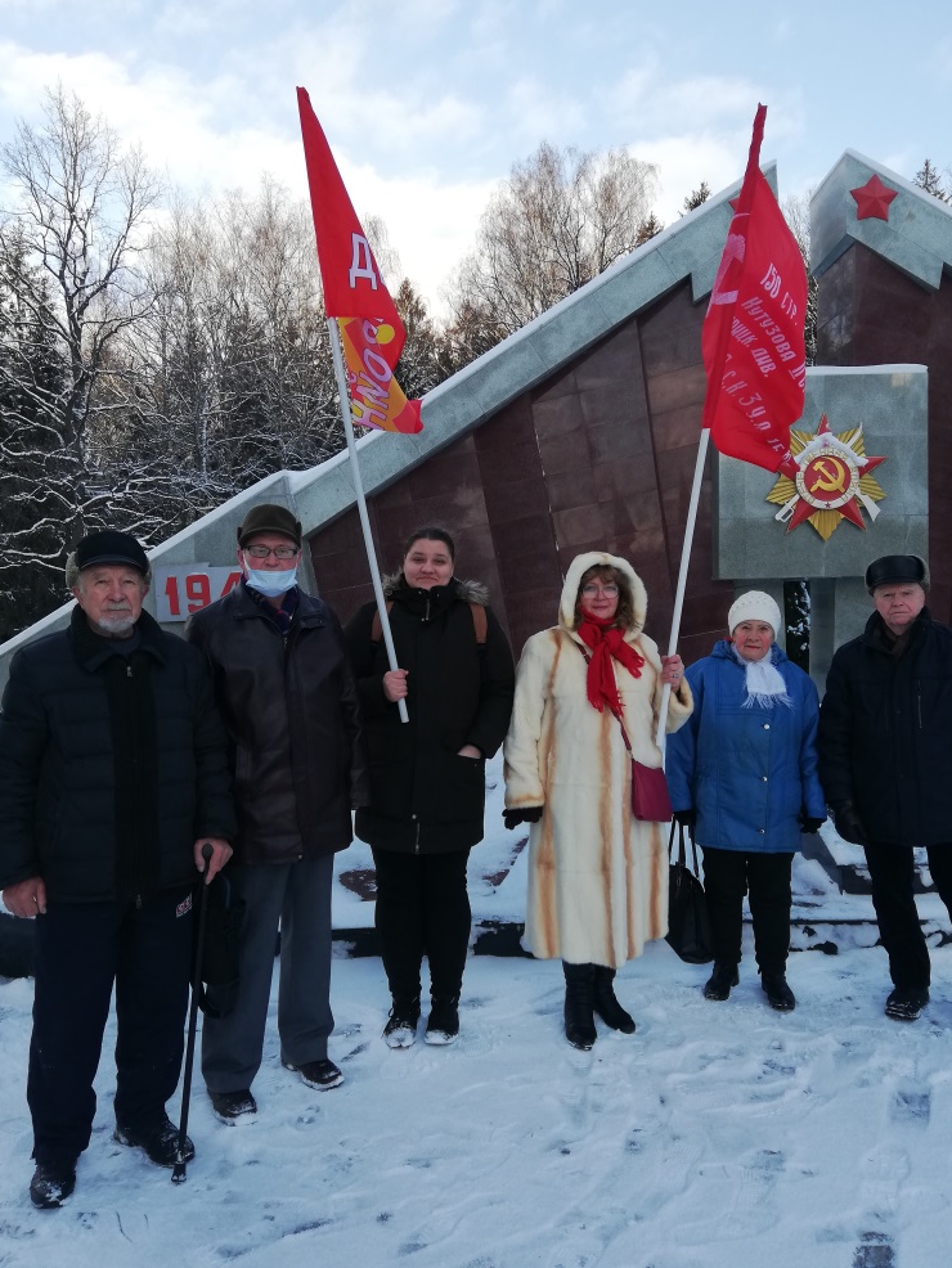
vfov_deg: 65.3
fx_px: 990
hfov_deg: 51.4
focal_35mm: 27
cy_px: 634
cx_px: 480
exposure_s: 1/239
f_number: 2.2
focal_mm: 3.81
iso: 50
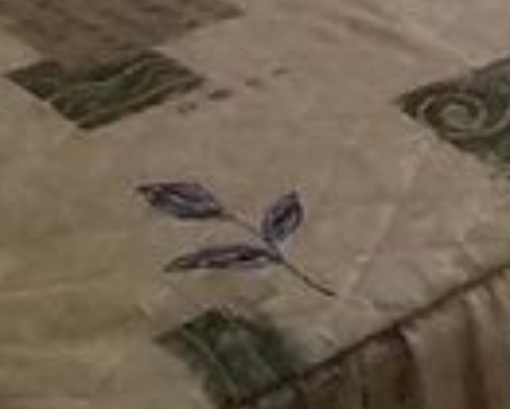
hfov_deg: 14.4
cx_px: 697
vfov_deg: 10.3
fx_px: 1918
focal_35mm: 127
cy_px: -608
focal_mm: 1.42
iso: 100
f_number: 2.2
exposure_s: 1/100
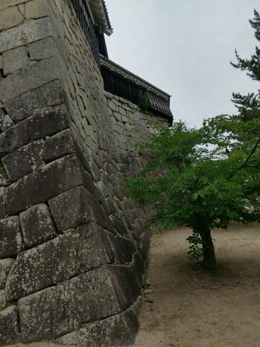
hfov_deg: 53.1
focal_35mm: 26
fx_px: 260
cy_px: 174
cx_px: 130
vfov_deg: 67.3
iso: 100
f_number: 1.8
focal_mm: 4.58
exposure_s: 1/2462
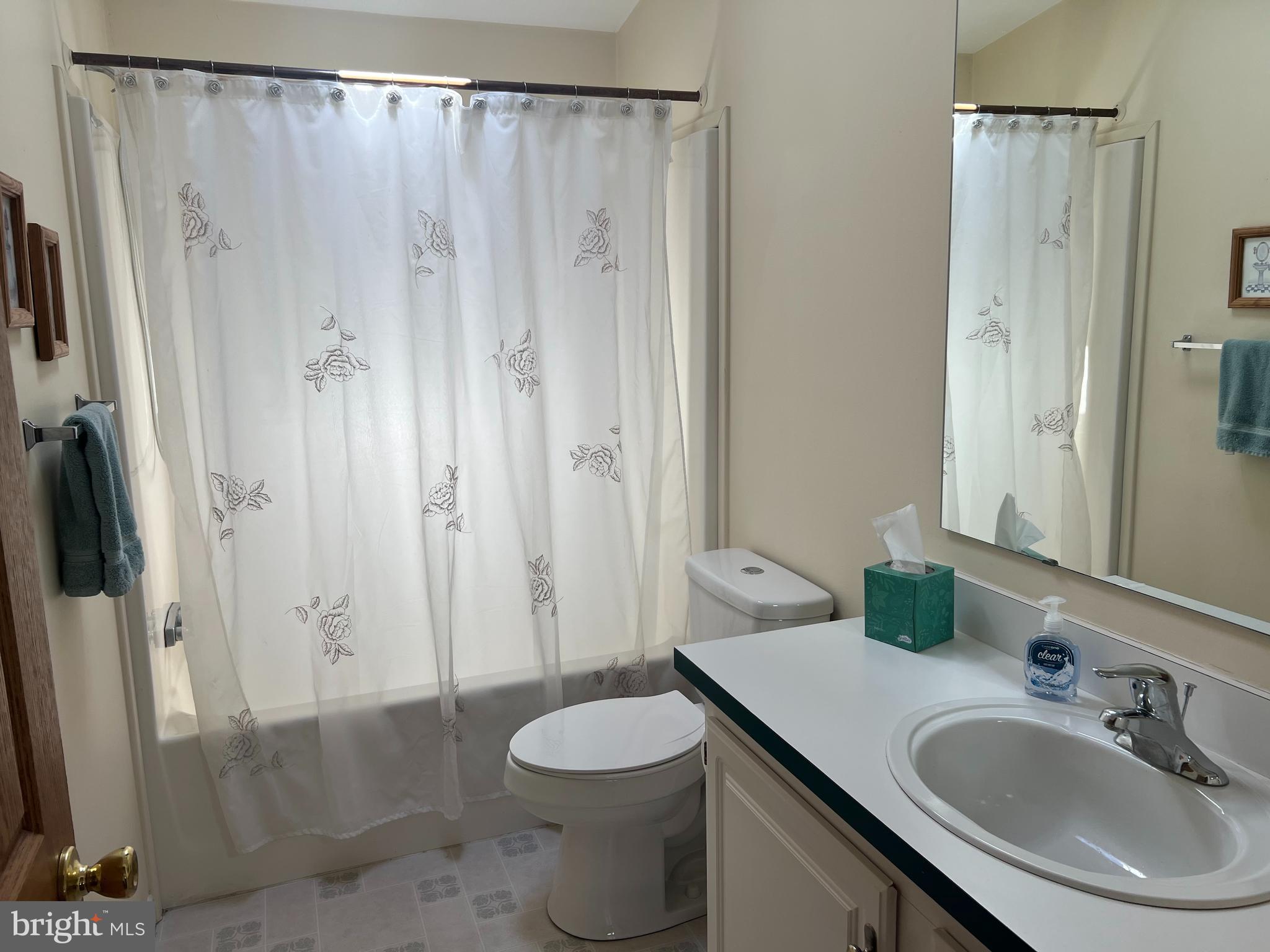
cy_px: 476
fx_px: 954
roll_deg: +1.5
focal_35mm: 26
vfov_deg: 53.1
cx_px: 635
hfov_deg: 67.3
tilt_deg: -9.9
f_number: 1.5
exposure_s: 1/143
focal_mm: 5.7
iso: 32
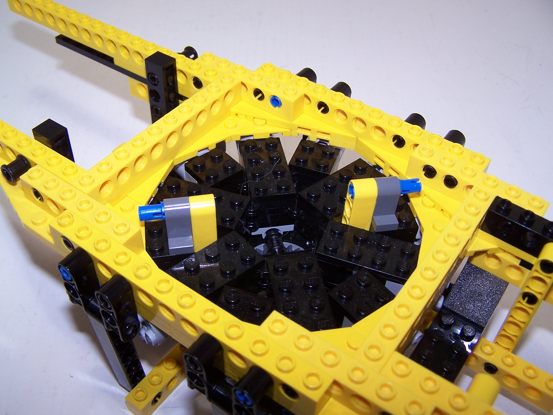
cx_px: 276
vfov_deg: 37.7
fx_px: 607
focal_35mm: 38
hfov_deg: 49.0
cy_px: 208
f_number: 2.8
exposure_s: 1/60
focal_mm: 6.3
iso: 80
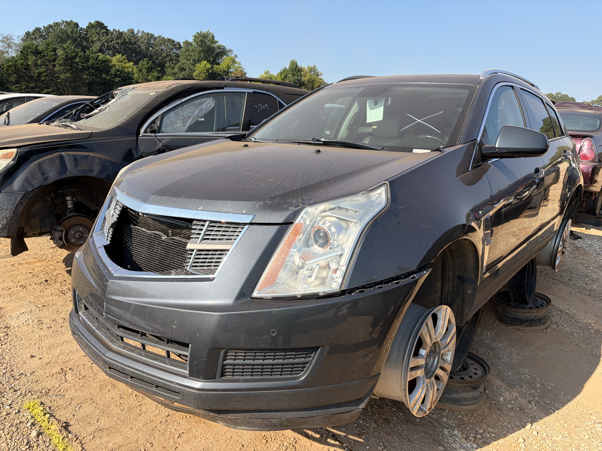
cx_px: 301
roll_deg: -0.7
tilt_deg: -10.7
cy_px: 226
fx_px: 452
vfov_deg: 53.1
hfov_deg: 67.3
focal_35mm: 26
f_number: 1.6
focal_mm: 5.96
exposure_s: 1/2639
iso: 50
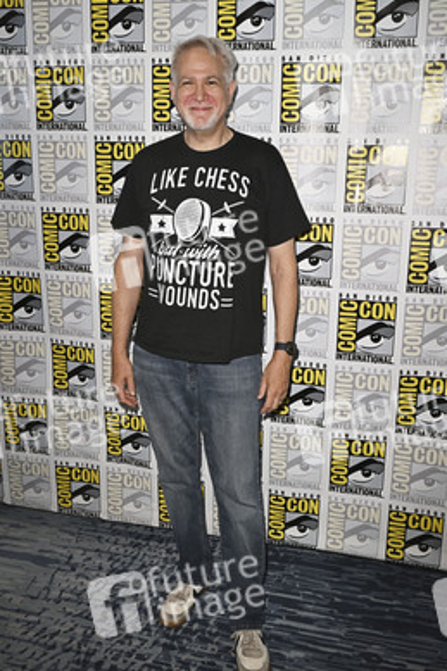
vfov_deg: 53.2
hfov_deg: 36.8
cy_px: 338
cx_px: 226
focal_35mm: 36
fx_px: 671
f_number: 5.6
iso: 1250
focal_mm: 35
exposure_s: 1/250
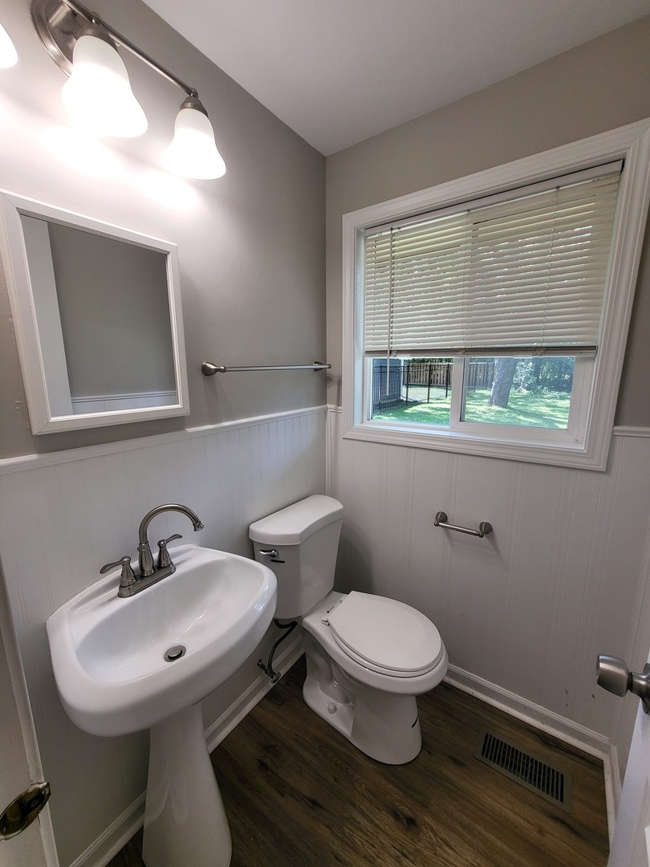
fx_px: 325
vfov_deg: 106.2
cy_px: 434
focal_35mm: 13
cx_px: 325
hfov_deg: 89.9
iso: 40
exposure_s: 1/60
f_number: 2.2
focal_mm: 1.74
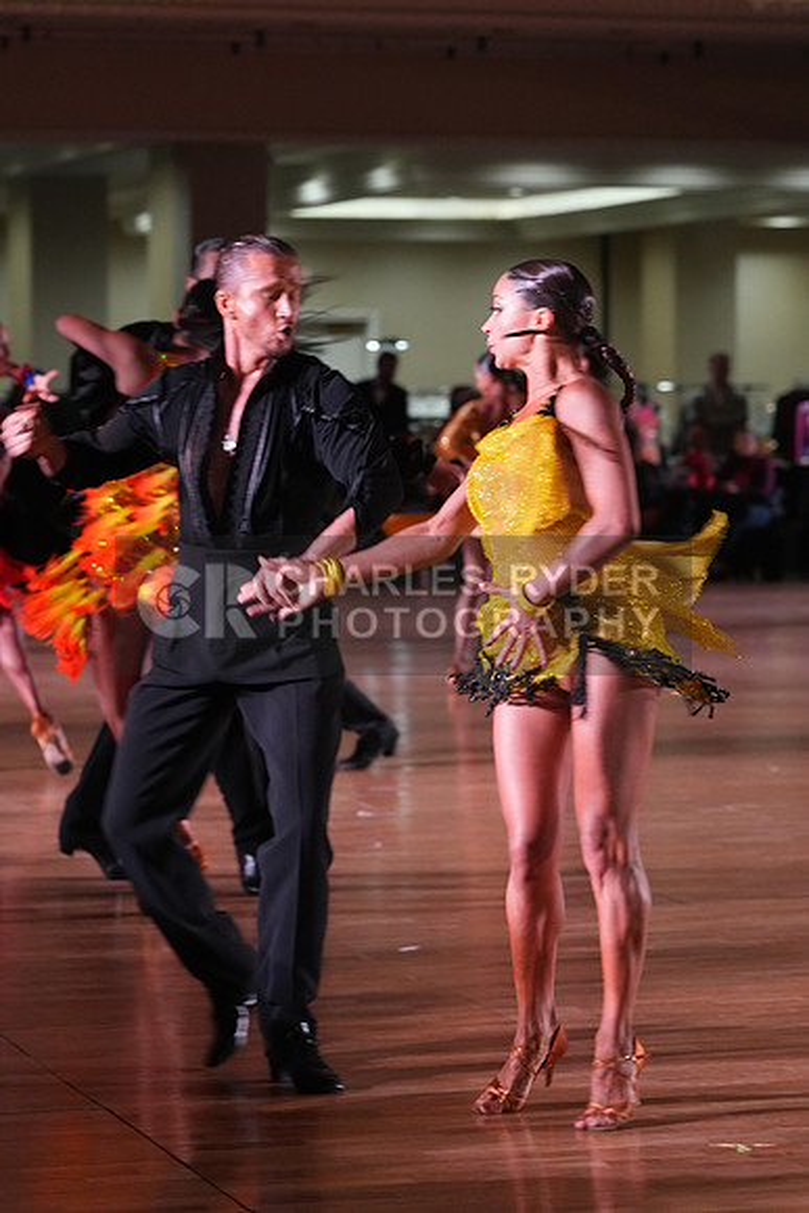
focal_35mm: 127
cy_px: 606
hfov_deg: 10.8
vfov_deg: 16.1
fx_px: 4278
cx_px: 404
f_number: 5.6
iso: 4000
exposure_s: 1/200
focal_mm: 127
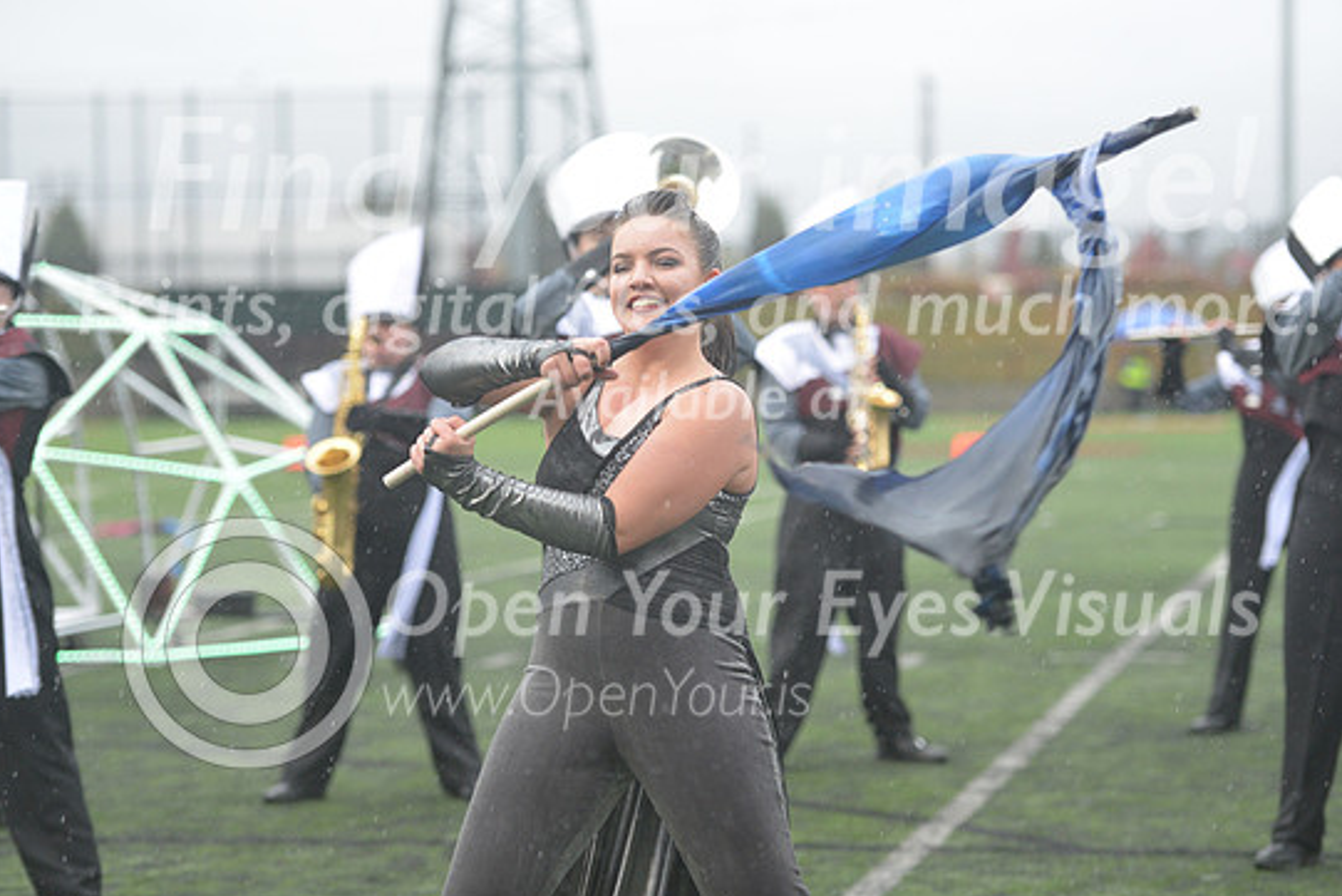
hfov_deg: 17.3
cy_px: 438
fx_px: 4400
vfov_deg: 11.6
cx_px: 700
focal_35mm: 118
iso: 1250
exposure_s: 1/800
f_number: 2.8
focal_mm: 110
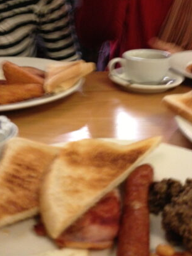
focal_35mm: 45
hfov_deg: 32.1
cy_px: 111
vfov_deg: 42.0
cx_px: 117
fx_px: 333
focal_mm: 4.28
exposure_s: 1/20
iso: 400
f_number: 2.4
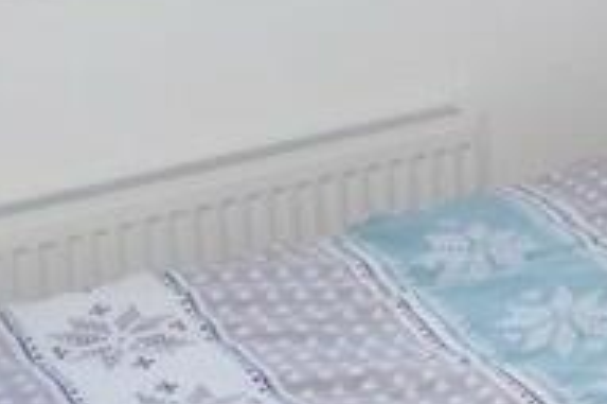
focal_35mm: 145
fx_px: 2443
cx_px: 877
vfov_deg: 9.4
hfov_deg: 13.4
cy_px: 99
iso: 400
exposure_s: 1/125
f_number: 3.5
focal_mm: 18
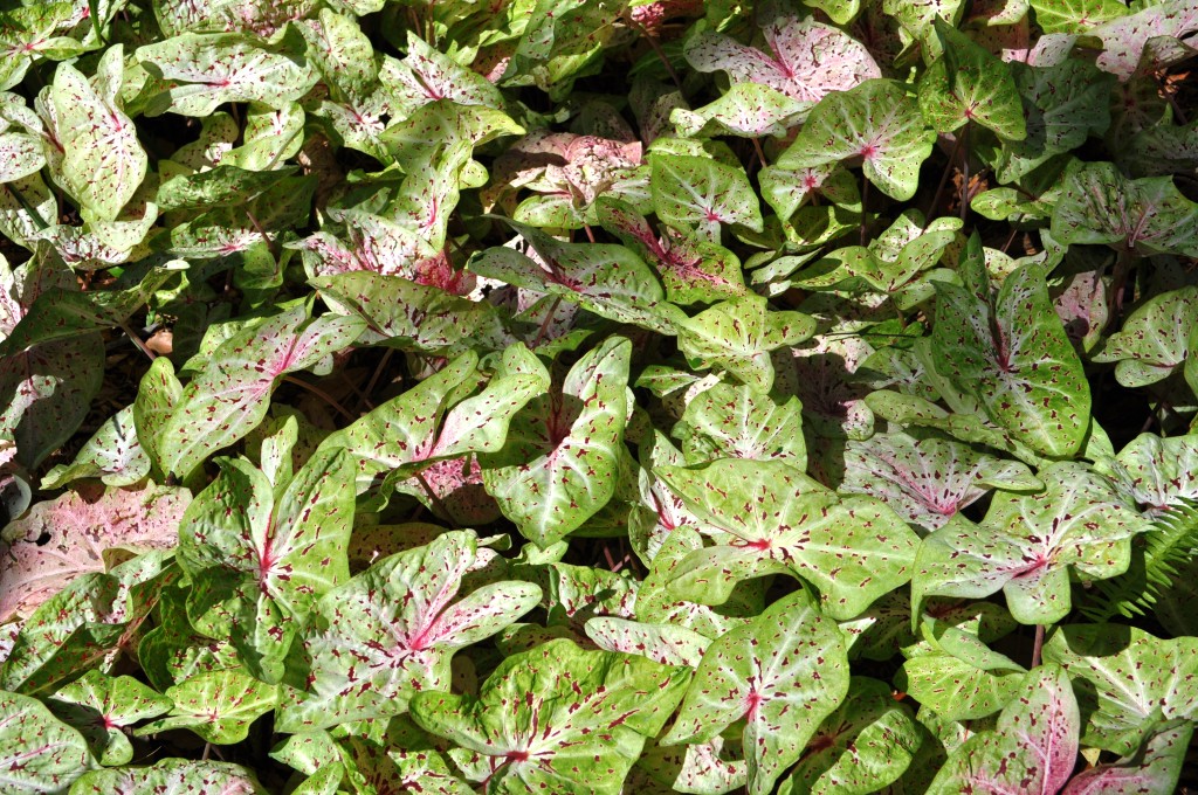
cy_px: 398
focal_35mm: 52
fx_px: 1745
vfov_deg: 25.7
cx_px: 599
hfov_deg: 37.9
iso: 200
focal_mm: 35
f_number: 10
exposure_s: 1/400
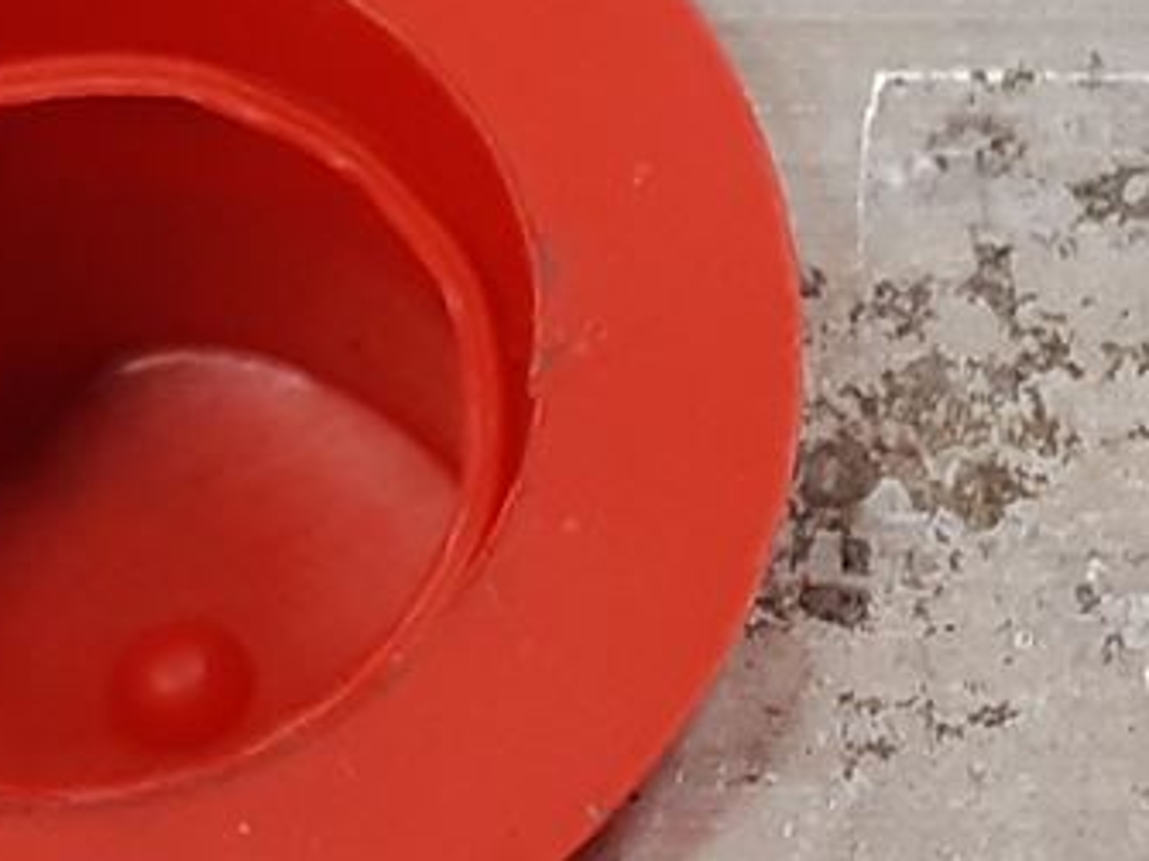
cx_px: 881
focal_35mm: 159
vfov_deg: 9.3
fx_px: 5276
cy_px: 864
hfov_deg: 12.4
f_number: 1.7
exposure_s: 1/50
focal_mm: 3.93
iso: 80
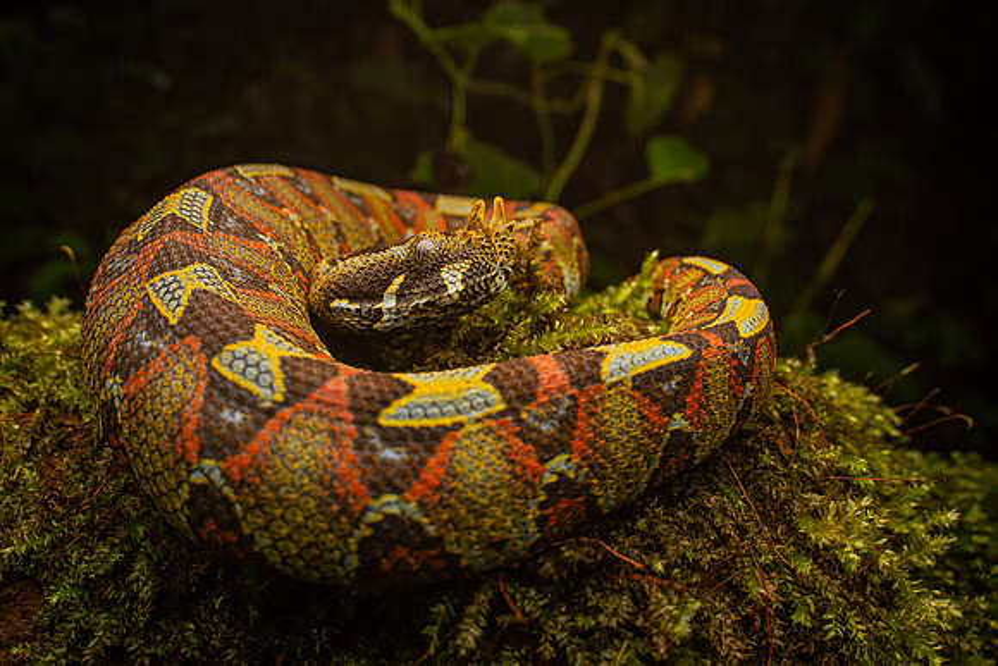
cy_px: 317
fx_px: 749
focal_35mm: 27
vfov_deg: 47.9
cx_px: 492
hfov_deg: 67.3
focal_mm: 15
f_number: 4
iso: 400
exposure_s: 1/80
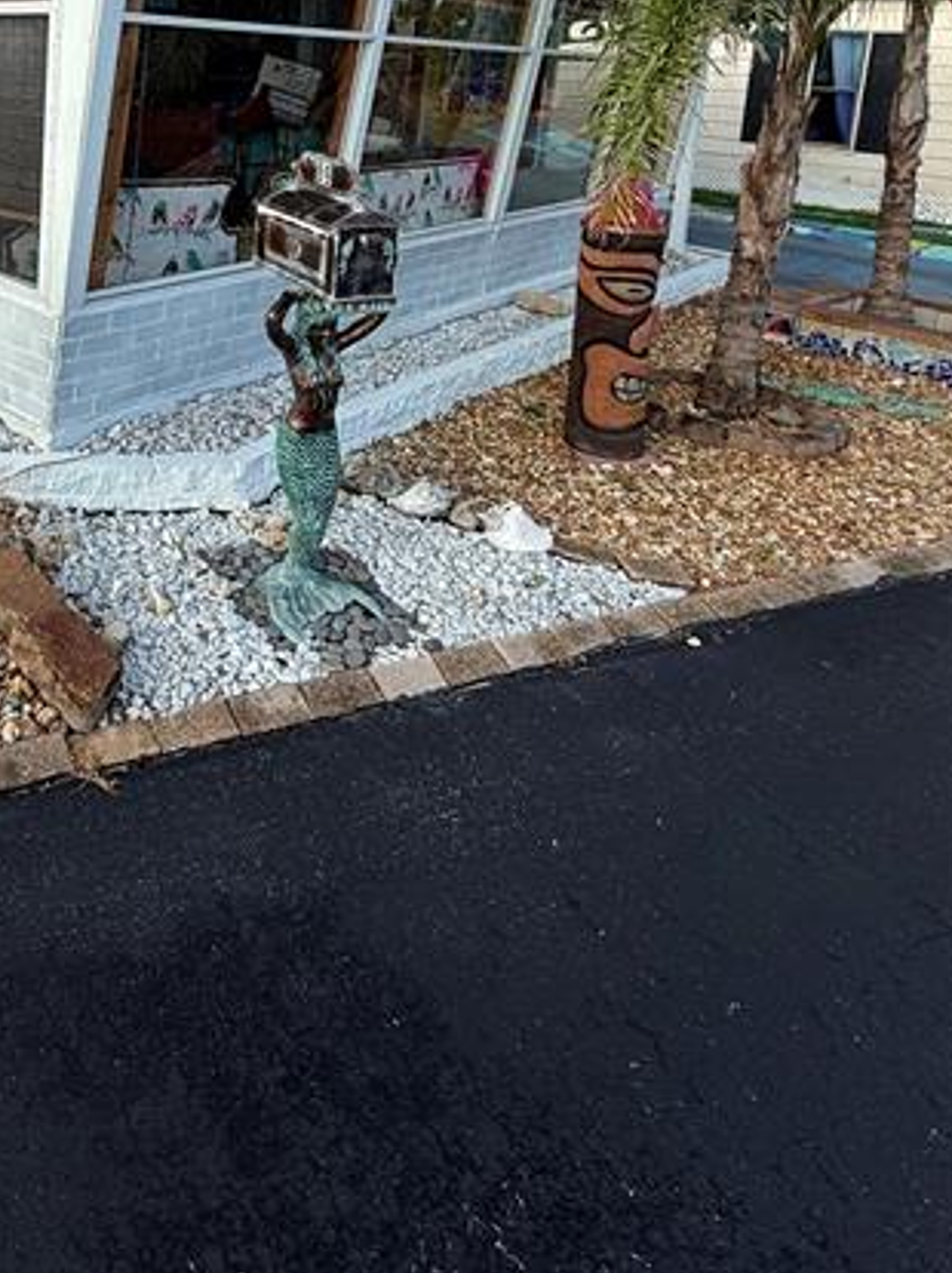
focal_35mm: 26
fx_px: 954
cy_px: 191
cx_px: 89
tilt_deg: -8.5
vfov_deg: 59.8
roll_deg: -3.5
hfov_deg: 47.5
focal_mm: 2.22
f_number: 2.2
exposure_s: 1/717
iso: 50
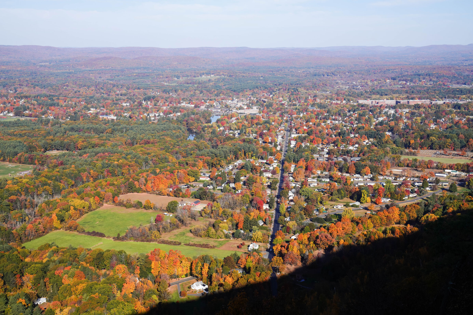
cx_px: 236
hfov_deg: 41.9
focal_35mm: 47
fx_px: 617
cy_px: 158
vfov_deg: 28.6
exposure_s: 1/160
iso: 100
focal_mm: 47
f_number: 13
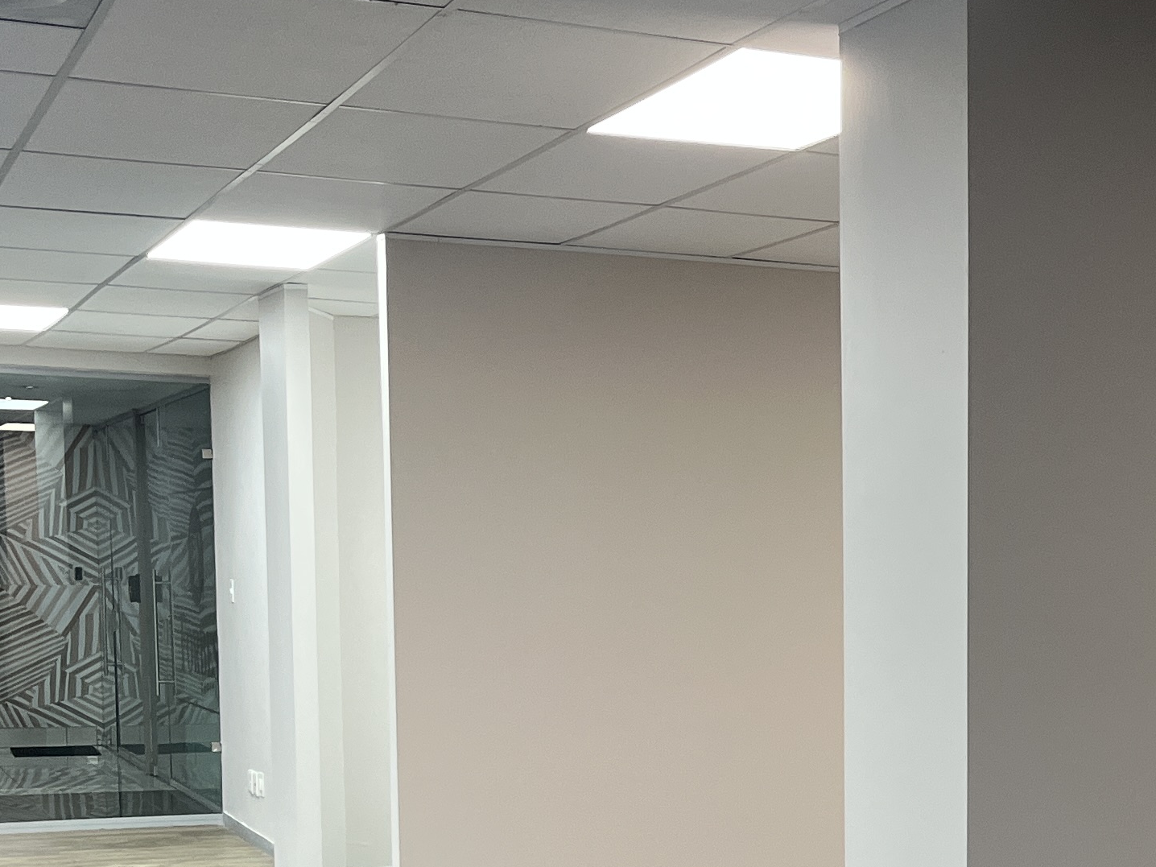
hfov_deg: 25.4
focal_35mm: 73
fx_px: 2438
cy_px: 847
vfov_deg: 19.6
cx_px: 1157
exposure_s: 1/100
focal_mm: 5.1
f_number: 1.6
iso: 100
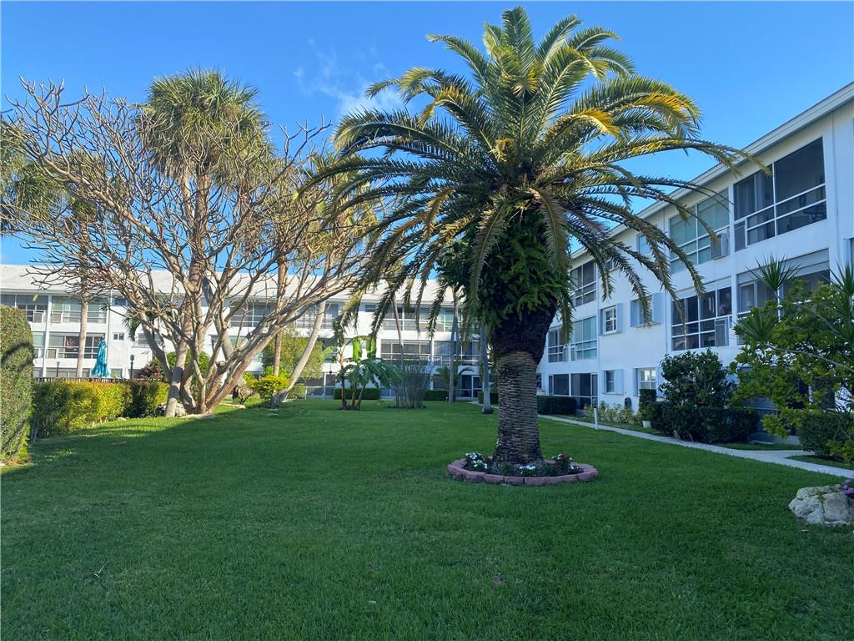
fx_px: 641
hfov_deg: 67.3
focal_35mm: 26
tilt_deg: +6.2
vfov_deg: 53.1
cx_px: 427
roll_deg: -2.9
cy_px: 320
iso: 32
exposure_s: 1/890
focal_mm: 4.25
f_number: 1.8
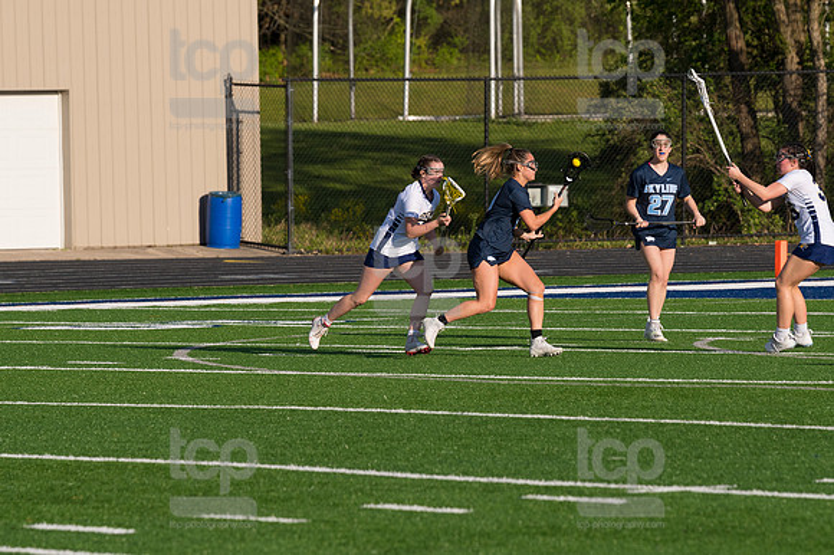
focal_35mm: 300
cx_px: 417
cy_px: 278
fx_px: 6946
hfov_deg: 6.9
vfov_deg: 4.6
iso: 250
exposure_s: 1/1600
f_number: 5.6
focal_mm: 200
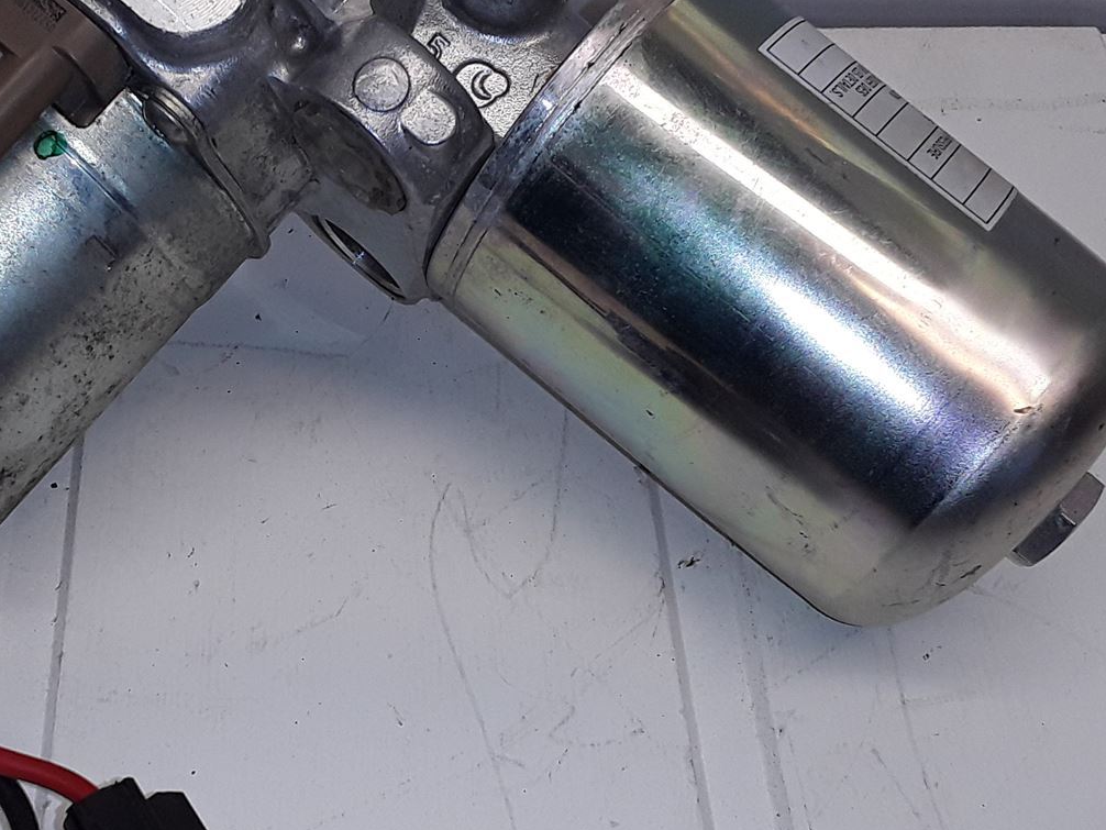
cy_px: 525
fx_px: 1822
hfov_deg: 33.4
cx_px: 351
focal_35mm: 57
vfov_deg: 25.6
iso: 40
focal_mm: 2.91
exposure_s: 1/390
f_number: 1.9
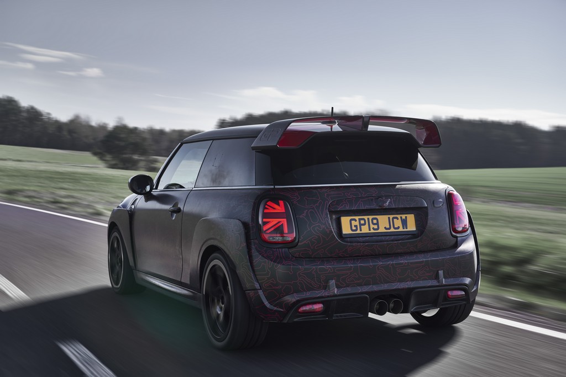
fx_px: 802
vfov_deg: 26.5
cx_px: 283
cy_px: 188
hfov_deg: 38.9
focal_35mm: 51
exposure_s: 1/60
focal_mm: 51
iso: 100
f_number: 7.1
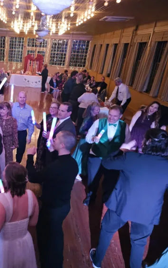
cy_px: 134
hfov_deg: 34.9
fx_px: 241
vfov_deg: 58.1
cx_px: 0
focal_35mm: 33
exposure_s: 1/60
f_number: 1.7
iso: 2500
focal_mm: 6.3
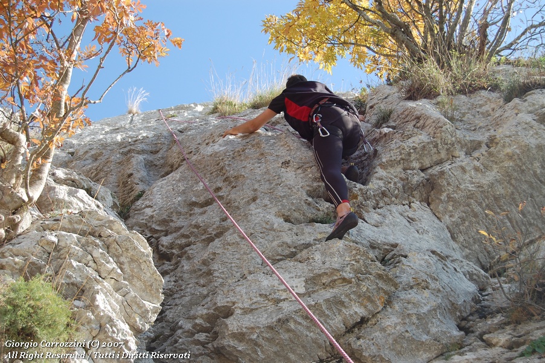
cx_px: 272
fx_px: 908
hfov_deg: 33.4
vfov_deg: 22.6
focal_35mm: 60
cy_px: 182
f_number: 7.1
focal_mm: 40
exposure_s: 1/200
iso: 200
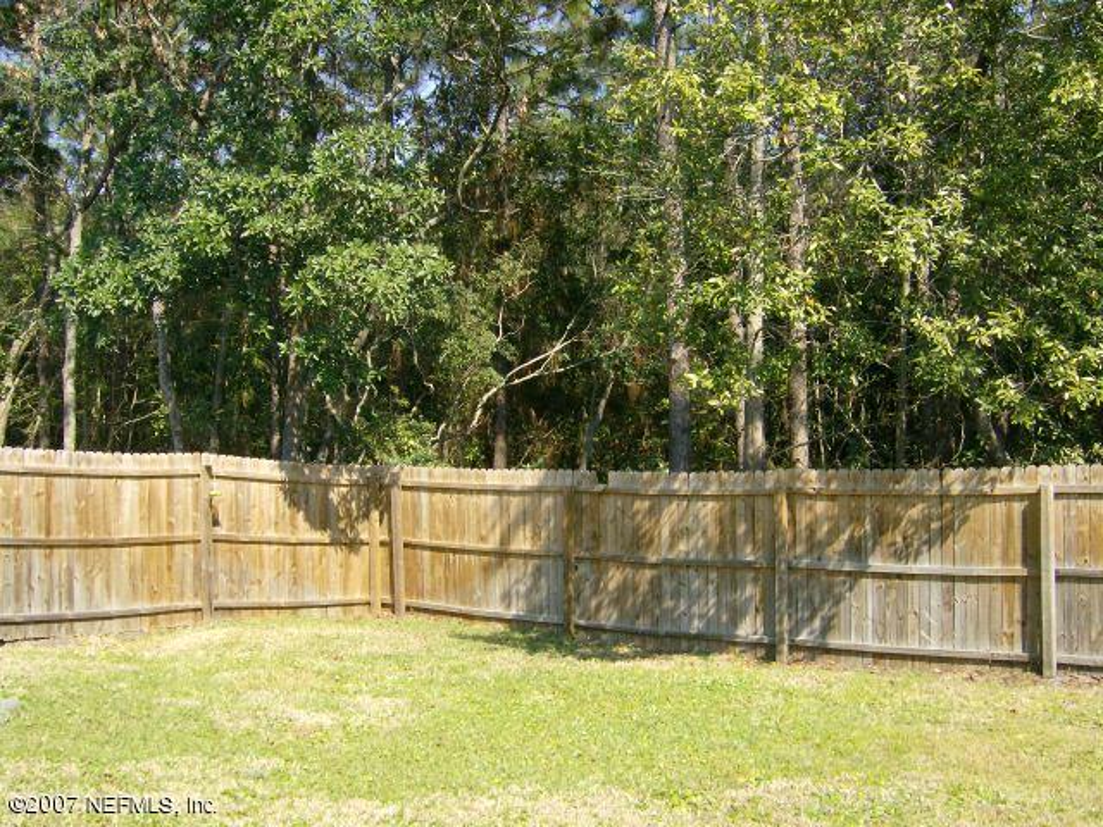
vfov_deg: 39.7
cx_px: 552
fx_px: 1147
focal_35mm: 36
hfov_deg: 51.4
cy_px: 414
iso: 100
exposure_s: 1/250
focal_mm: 6
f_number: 4.7
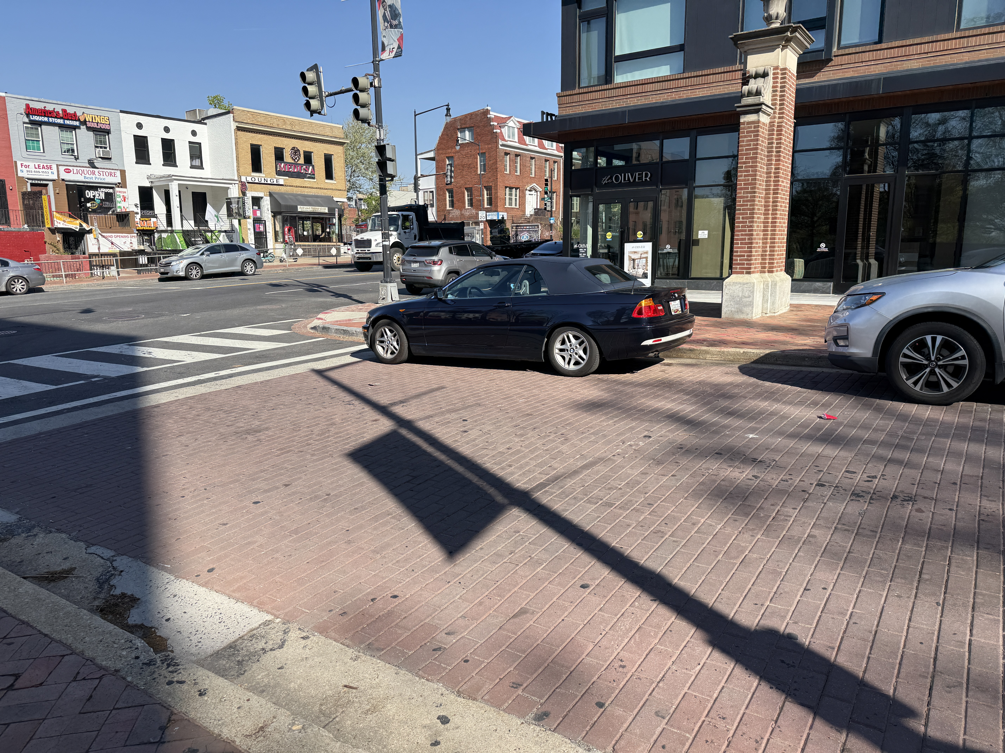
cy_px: 376
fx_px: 697
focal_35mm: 24
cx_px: 502
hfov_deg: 71.6
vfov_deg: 56.8
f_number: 1.78
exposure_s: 1/3021
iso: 80
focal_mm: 6.76
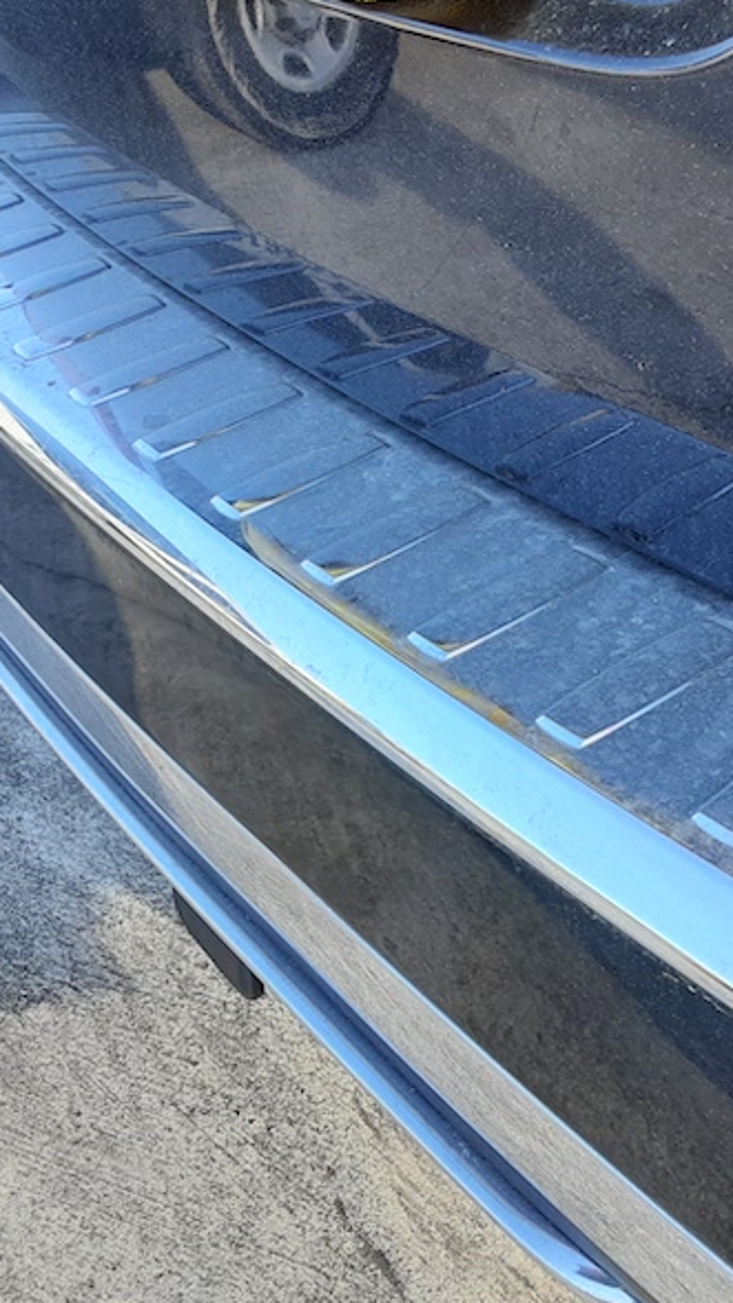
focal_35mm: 40
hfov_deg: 29.6
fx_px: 1381
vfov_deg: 50.5
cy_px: 663
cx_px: 465
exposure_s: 1/164
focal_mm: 2.91
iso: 40
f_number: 1.9
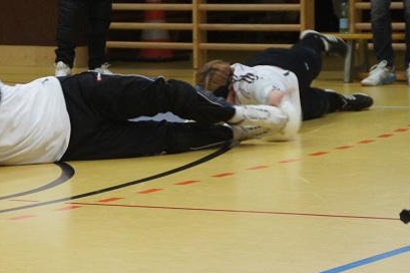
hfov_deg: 9.3
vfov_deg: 6.2
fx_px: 2503
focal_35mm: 220
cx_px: 103
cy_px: 122
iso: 1600
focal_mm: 75
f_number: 5.6
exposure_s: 1/60
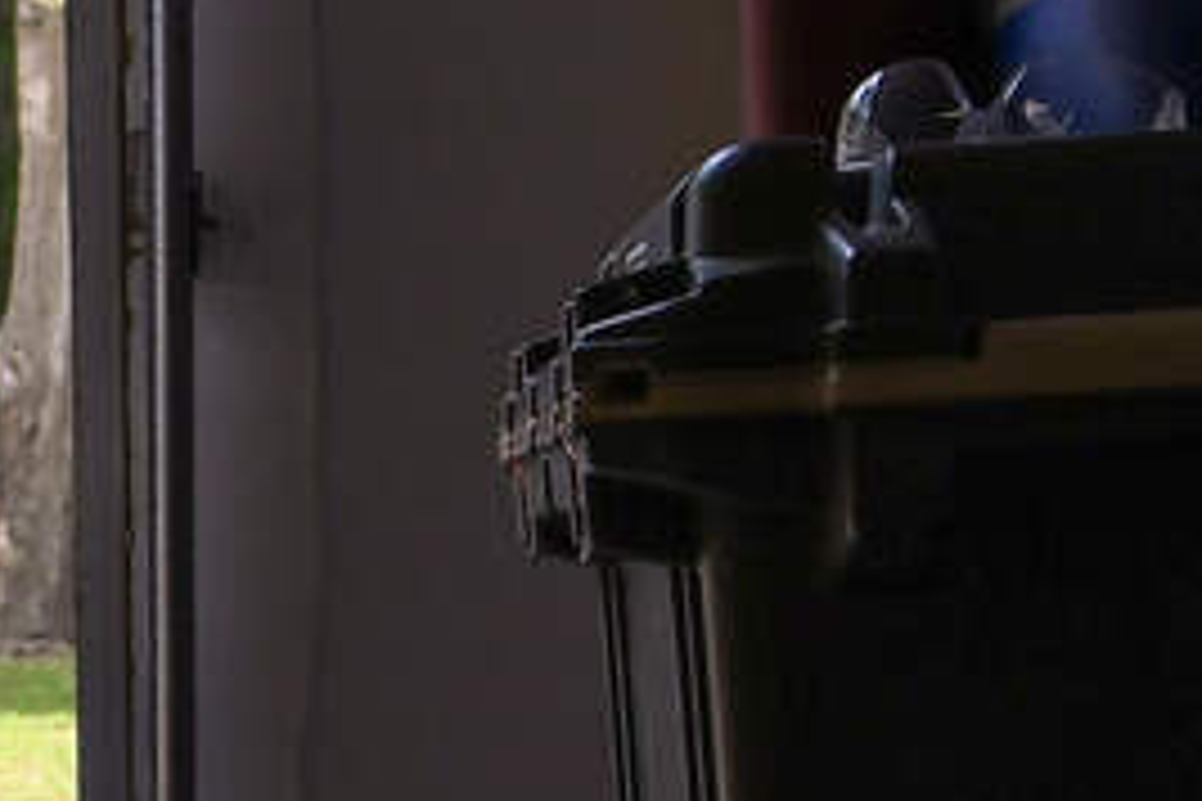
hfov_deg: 13.0
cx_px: -342
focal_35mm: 153
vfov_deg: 8.9
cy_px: 675
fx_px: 5108
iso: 200
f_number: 3.5
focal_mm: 17
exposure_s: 1/400
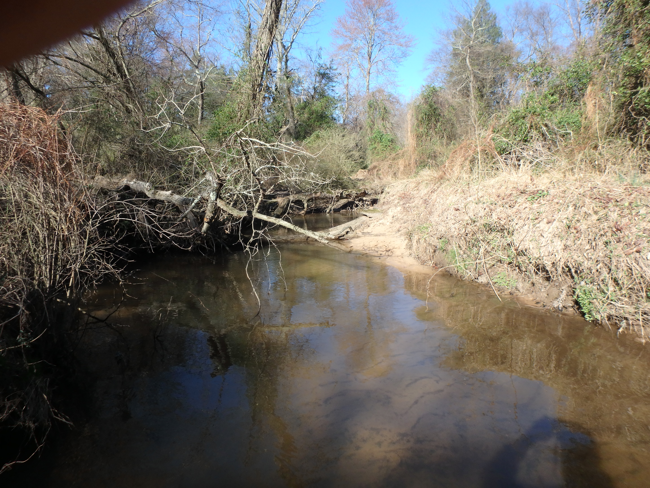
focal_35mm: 21
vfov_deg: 63.4
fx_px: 394
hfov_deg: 79.0
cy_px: 244
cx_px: 325
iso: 125
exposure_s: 1/500
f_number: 3.5
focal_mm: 3.7
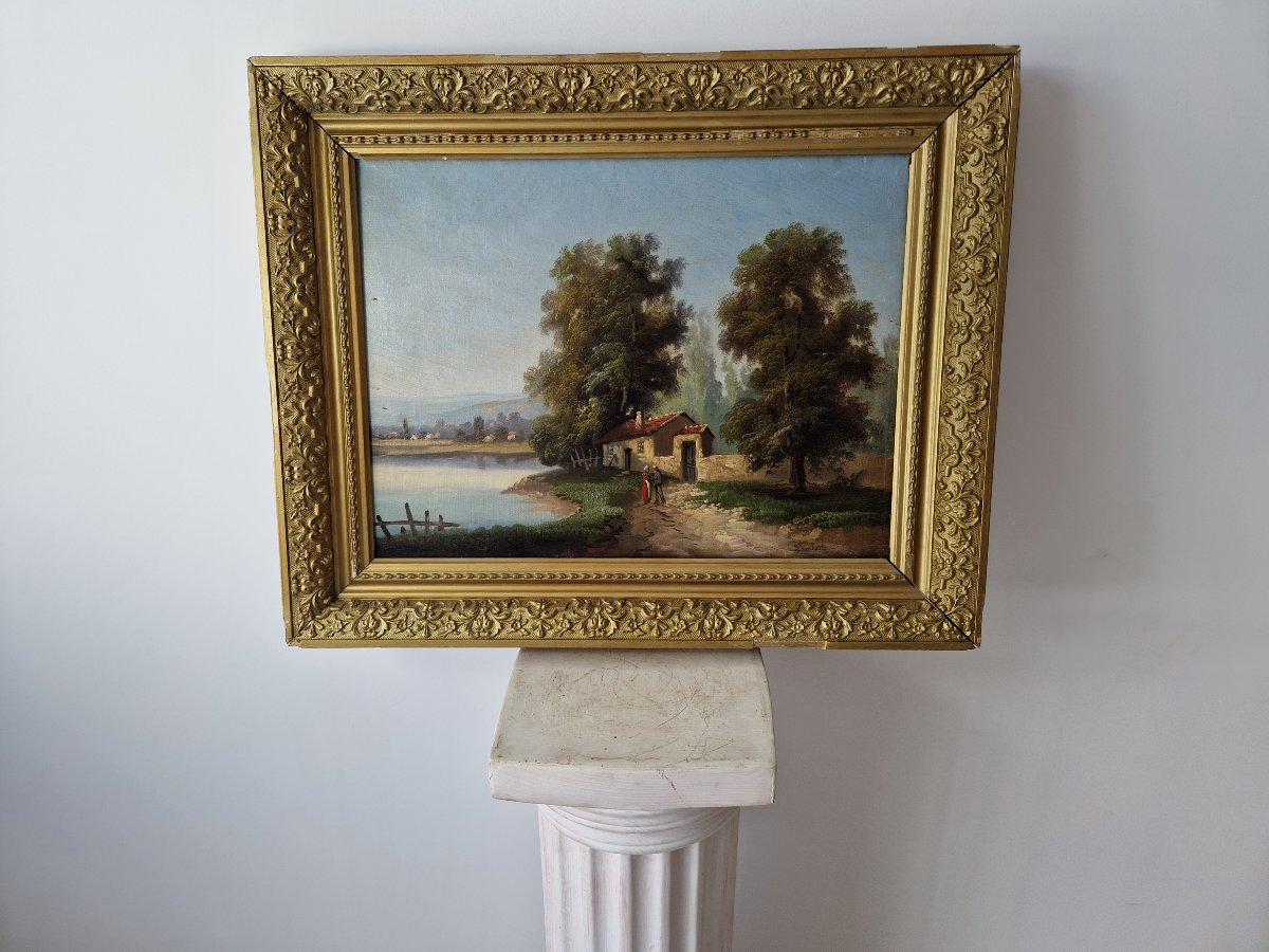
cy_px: 476
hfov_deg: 73.9
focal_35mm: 23
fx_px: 843
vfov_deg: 58.9
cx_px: 634
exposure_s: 1/162
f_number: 1.8
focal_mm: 5.4
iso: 50
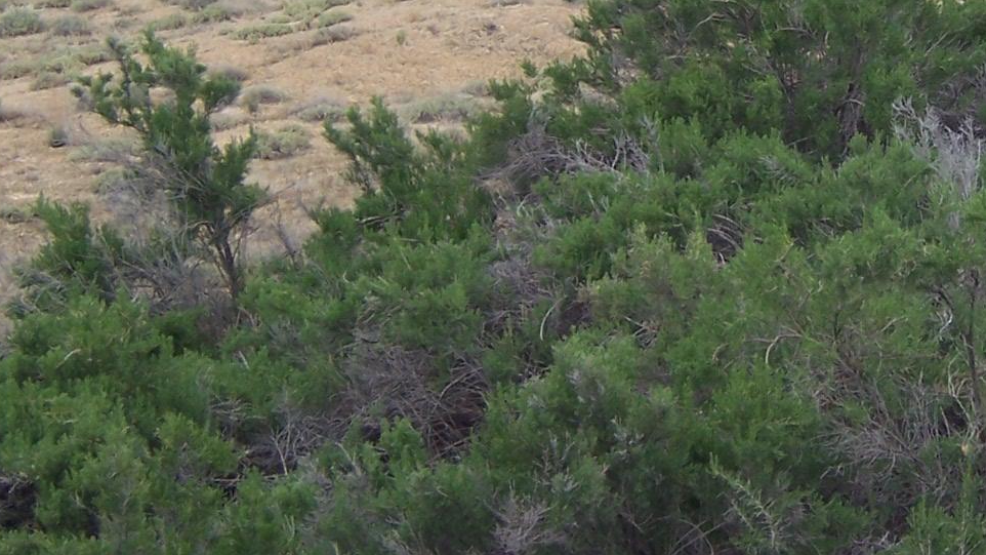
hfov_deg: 13.9
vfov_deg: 7.9
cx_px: 975
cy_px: 64
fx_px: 4000
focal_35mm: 153
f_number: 4
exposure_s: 1/350
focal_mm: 11
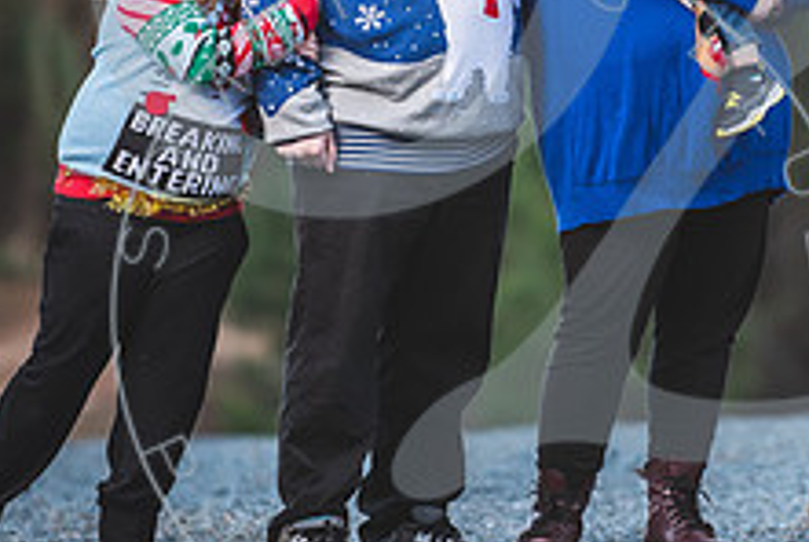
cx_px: 670
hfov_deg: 4.5
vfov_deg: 3.0
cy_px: 5
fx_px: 10328
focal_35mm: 459
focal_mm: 175
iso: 100
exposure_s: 1/200
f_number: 2.8
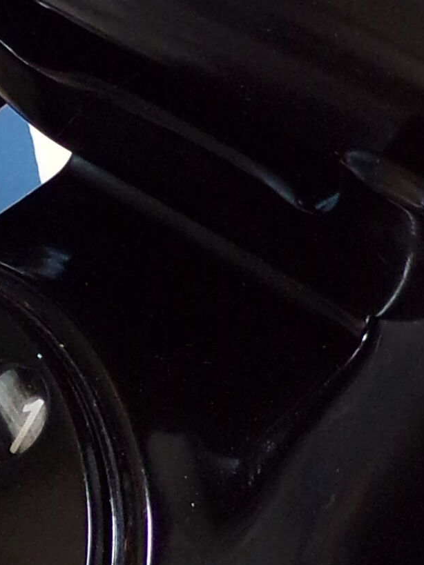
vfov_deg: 14.5
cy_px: 513
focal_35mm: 135
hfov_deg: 11.0
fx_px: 2205
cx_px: 206
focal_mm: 4.3
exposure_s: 1/25
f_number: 3
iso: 200
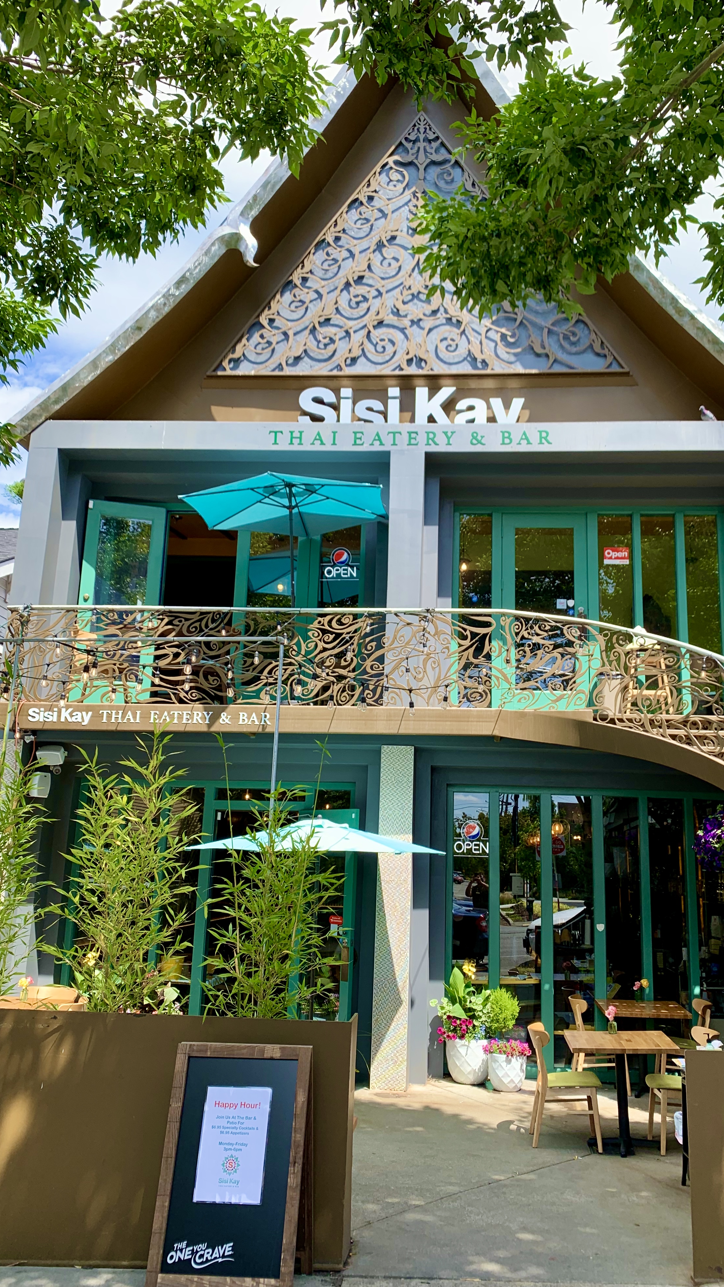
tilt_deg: +13.3
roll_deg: -1.4
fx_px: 990
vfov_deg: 66.1
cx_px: 412
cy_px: 633
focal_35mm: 29
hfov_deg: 40.1
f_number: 1.8
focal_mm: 4.25
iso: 25
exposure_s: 1/627
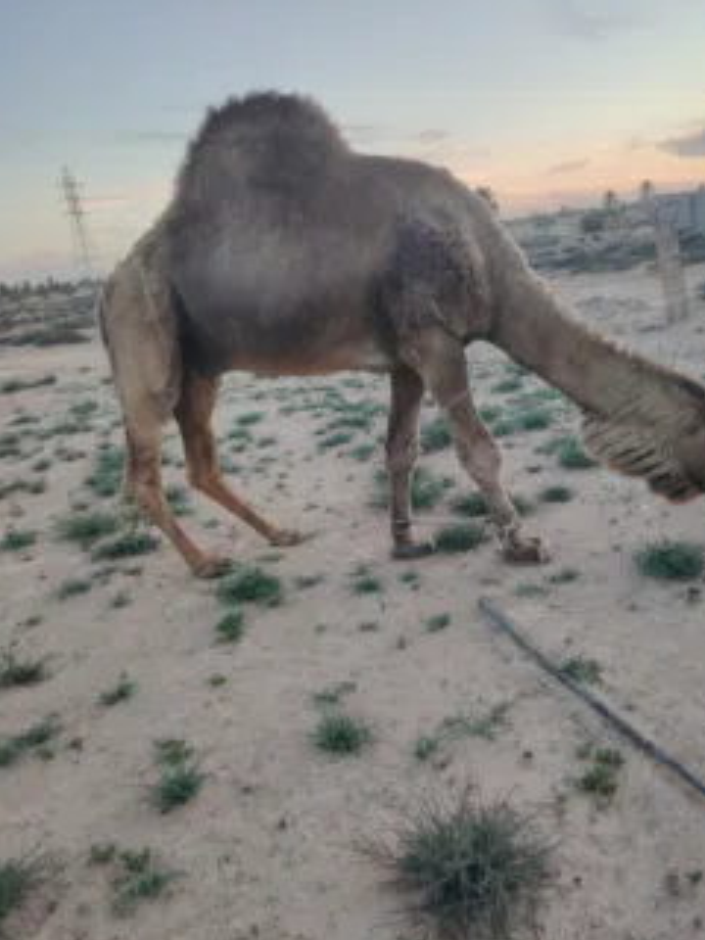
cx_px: 391
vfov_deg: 59.6
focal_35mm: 30
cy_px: 552
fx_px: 815
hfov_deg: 46.7
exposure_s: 1/50
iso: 206
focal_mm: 5.25
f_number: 1.75
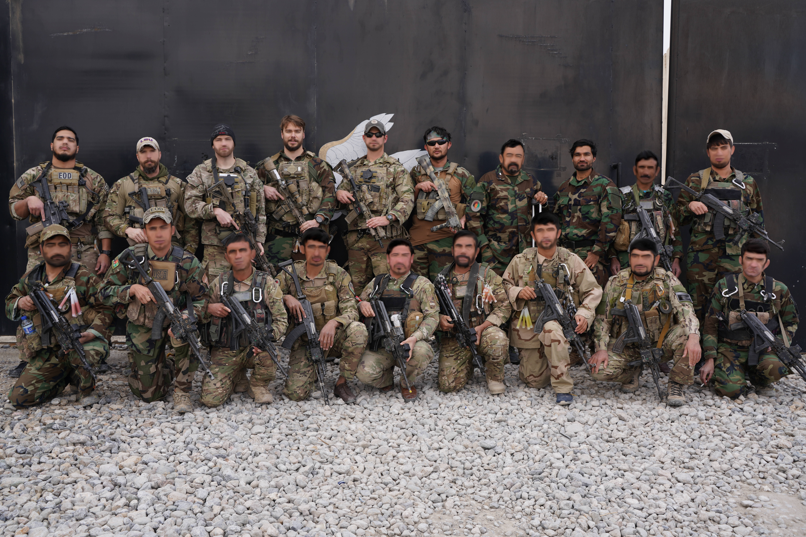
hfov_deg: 55.8
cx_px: 397
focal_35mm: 34
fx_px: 761
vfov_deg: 38.9
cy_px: 263
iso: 100
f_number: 5.6
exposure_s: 1/160
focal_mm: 33
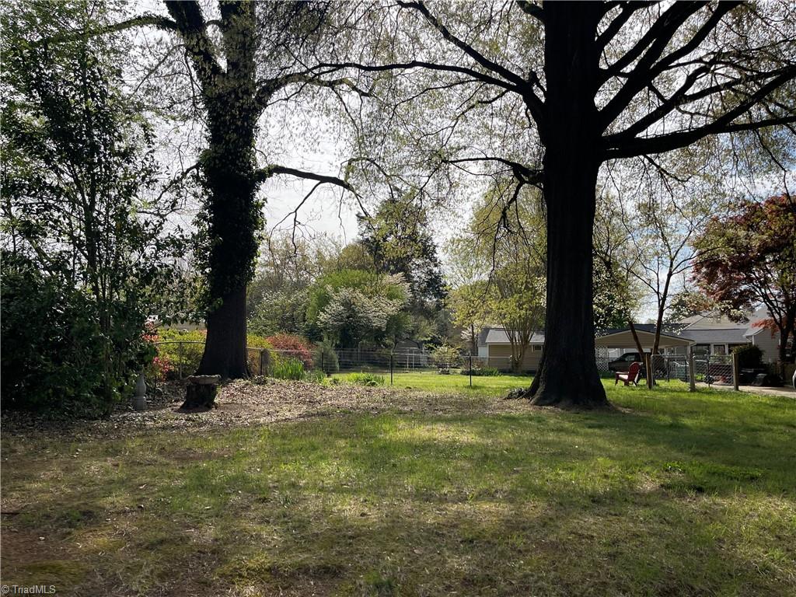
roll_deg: -0.3
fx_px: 598
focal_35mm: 26
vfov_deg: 53.1
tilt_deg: +7.1
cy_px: 298
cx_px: 398
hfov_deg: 67.3
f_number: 1.6
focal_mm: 5.1
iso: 50
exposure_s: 1/5917
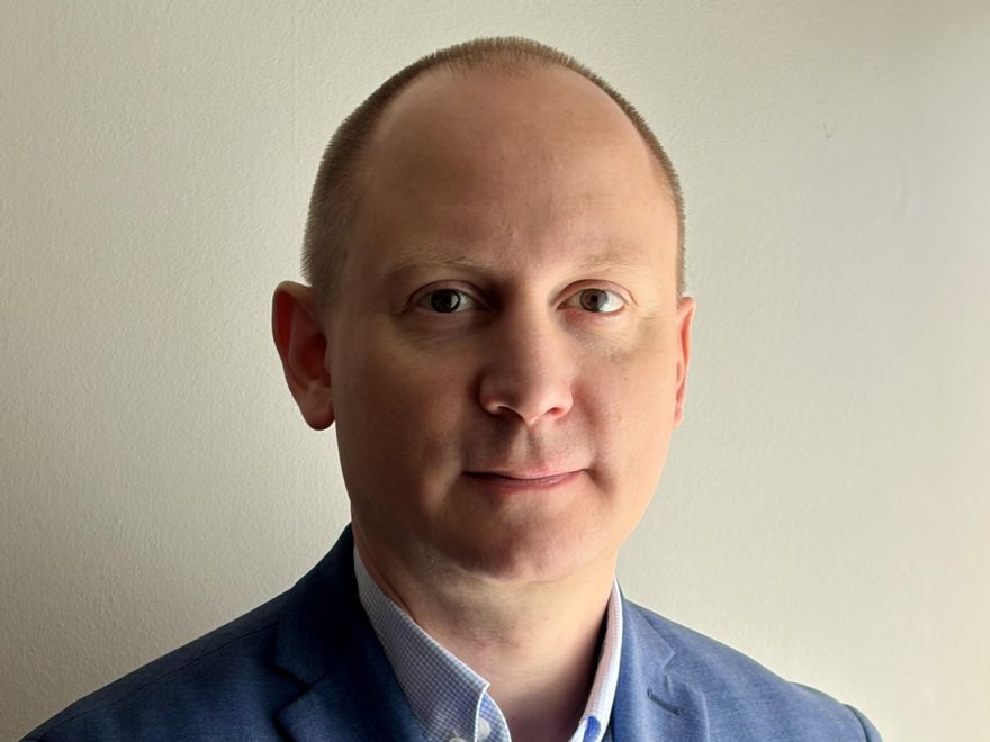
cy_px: 371
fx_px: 1487
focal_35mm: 52
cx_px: 495
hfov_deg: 36.8
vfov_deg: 28.0
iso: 50
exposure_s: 1/121
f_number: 1.6
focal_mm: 5.96
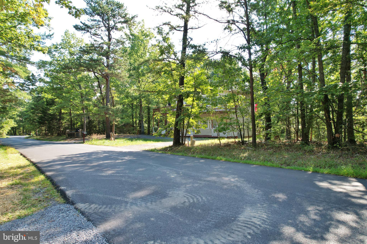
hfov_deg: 78.6
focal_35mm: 22
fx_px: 224
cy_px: 122
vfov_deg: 57.2
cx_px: 184
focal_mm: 8.38
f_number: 2.8
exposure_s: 1/320
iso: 100
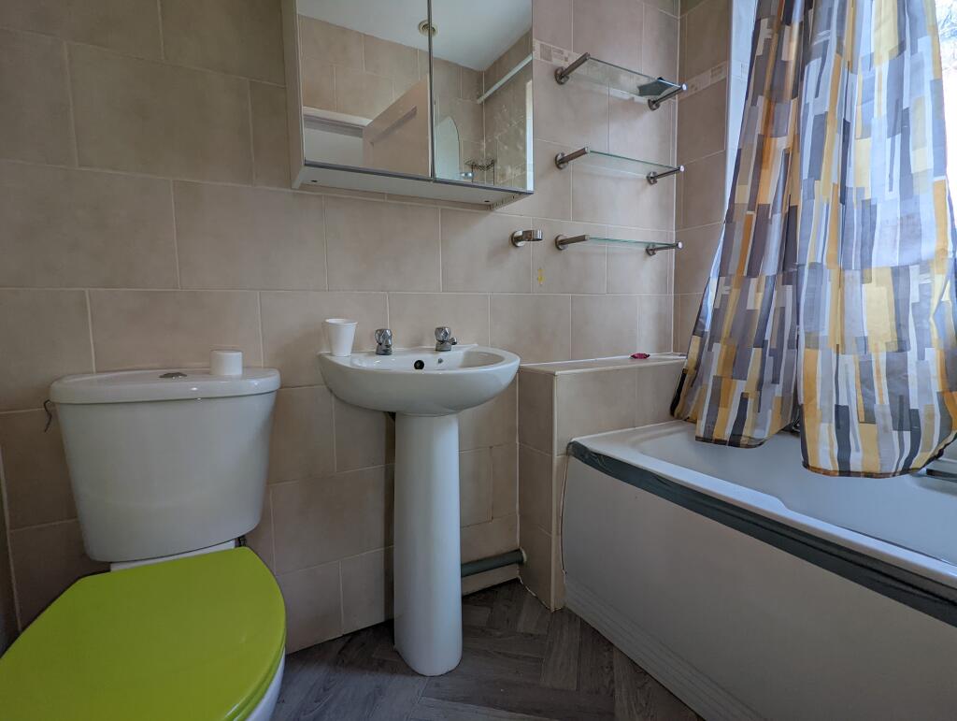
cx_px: 478
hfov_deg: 94.4
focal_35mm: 16
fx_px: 443
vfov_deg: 78.2
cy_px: 360
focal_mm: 2.35
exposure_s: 1/129
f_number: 2.2
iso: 105
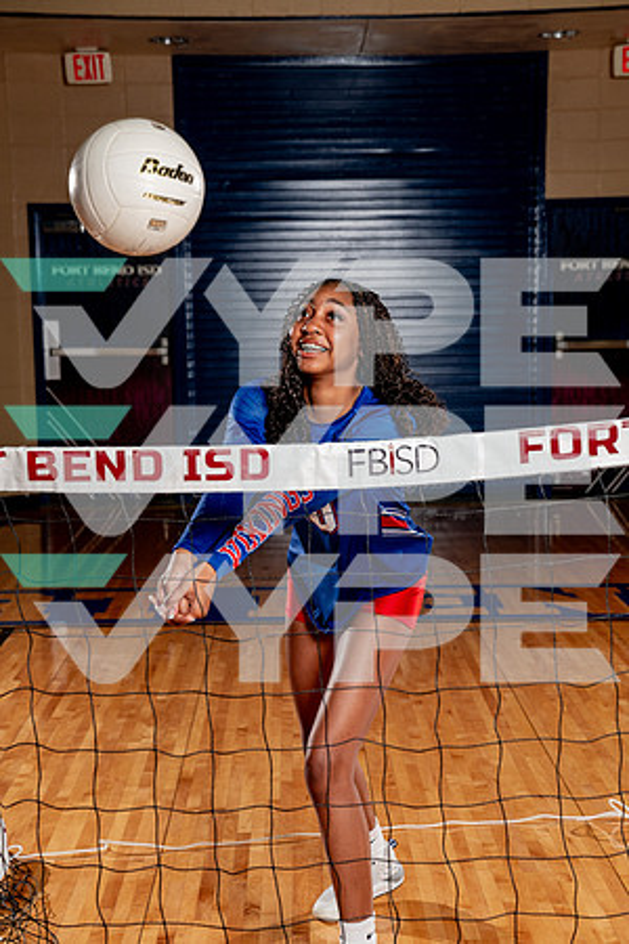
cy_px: 472
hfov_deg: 20.9
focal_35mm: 65
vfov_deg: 31.0
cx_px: 314
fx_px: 1703
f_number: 5.6
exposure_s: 1/250
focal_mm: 65
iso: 200
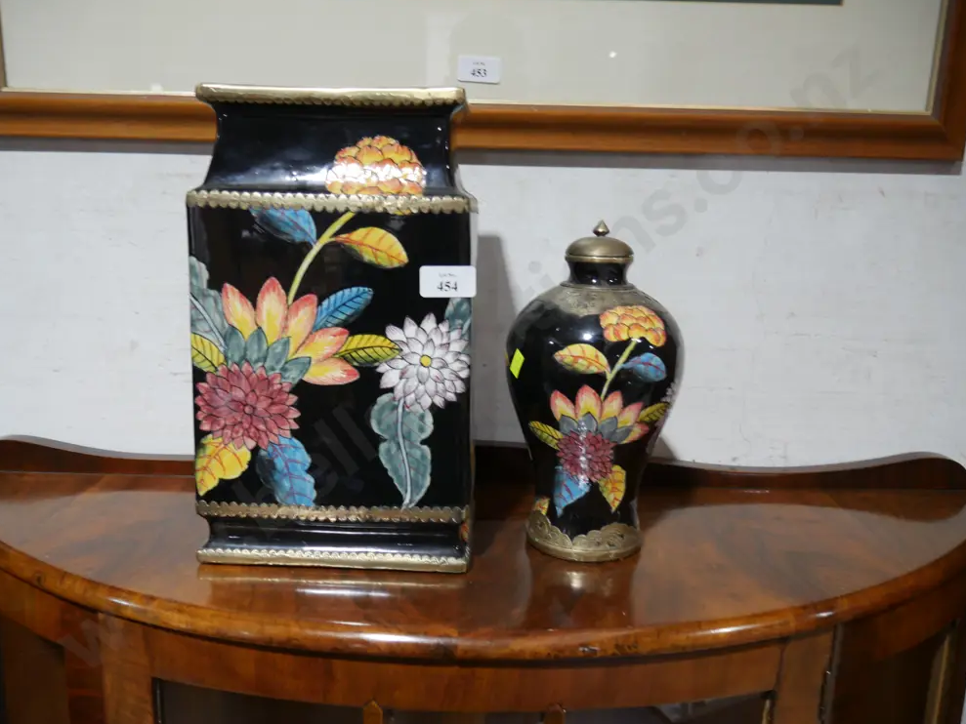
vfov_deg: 48.2
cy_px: 359
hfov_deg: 61.6
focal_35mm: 29
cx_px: 469
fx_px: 809
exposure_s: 1/60
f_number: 3.5
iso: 500
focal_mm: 14
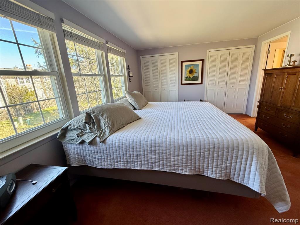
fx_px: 121
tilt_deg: -14.4
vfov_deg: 85.6
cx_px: 150
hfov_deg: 102.1
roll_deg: +1.5
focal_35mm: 14
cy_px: 112
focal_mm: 2.22
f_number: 2.2
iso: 200
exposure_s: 1/99
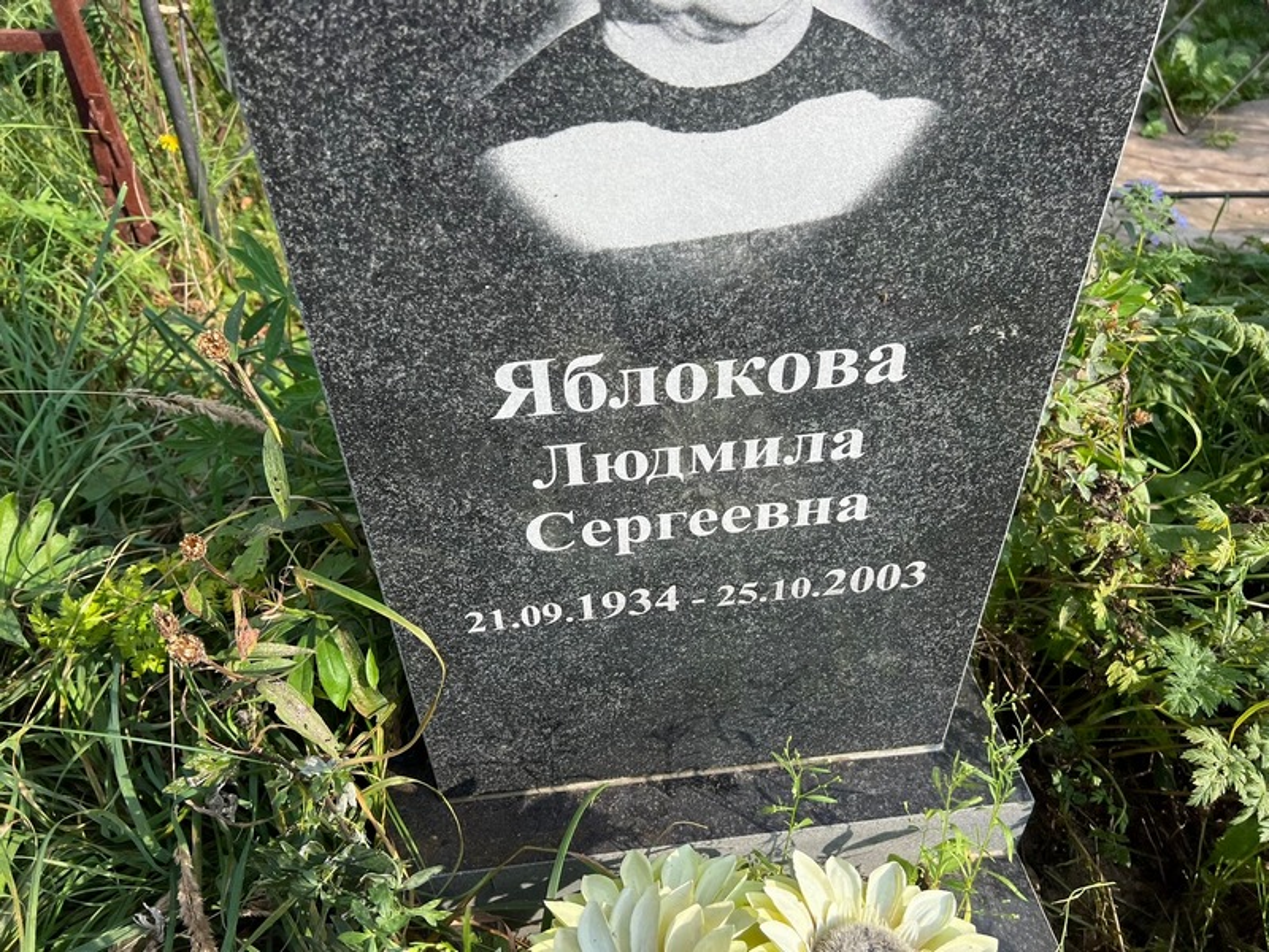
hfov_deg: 67.3
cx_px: 634
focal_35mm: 26
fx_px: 953
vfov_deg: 53.1
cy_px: 476
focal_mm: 5.7
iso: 50
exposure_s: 1/2762
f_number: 1.5
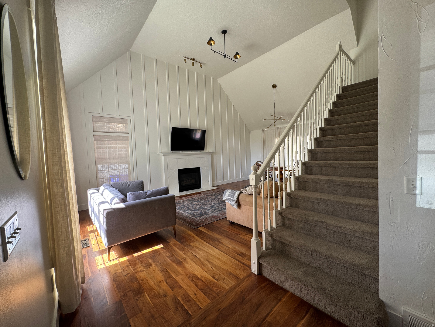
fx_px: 176
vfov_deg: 85.7
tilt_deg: -3.9
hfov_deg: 102.1
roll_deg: +1.9
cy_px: 164
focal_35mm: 14
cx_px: 218
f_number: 2.2
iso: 80
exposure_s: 1/99
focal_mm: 2.22
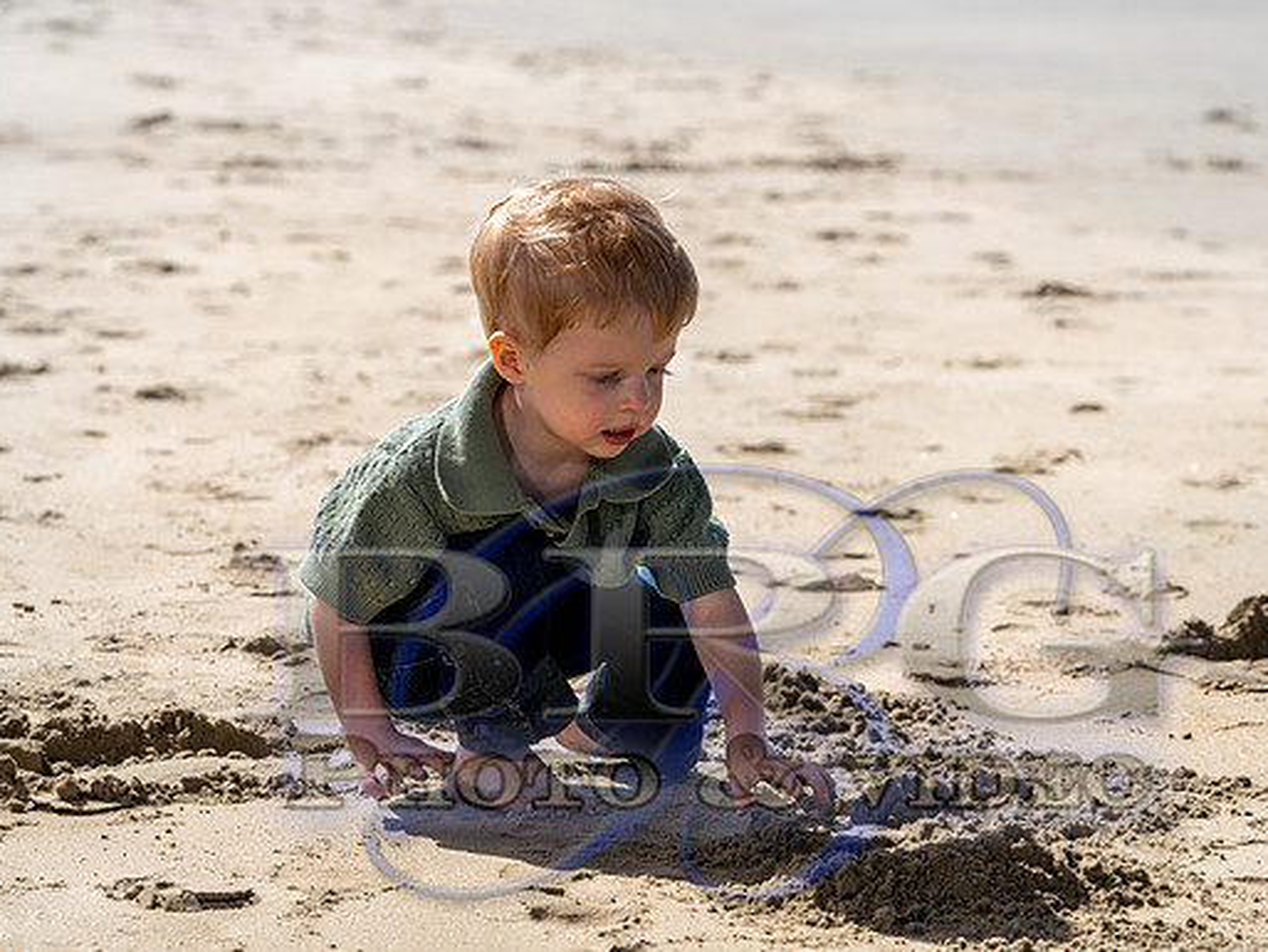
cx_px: 707
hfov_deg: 14.4
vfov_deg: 10.8
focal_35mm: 137
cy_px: 476
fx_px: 5020
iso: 160
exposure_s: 1/320
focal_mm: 126
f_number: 7.1
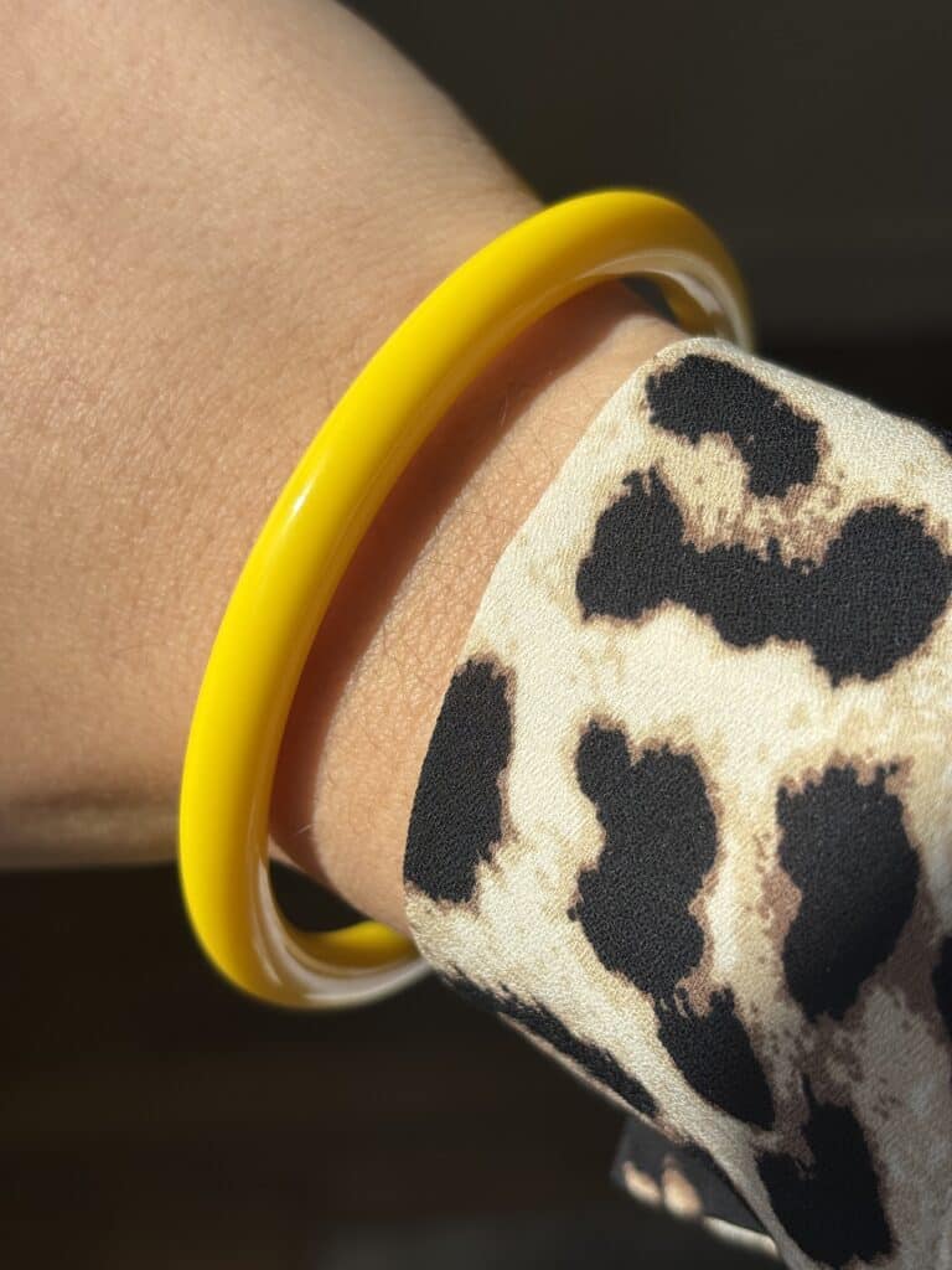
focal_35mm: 52
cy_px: 635
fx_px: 1907
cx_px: 476
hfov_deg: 28.0
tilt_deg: -43.7
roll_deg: -3.6
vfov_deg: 36.8
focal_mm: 5.96
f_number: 1.6
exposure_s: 1/2778
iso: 32
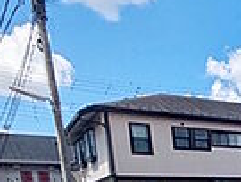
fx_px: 433
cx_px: 339
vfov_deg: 19.9
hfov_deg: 25.3
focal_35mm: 62
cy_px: 289
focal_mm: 1.83
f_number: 2.2
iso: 49
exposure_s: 1/2674
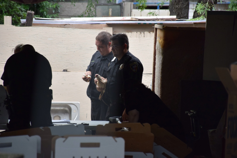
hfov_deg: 9.8
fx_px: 1382
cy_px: 79
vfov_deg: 6.5
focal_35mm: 210
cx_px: 118
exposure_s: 1/500
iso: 1250
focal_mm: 140
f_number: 5.6
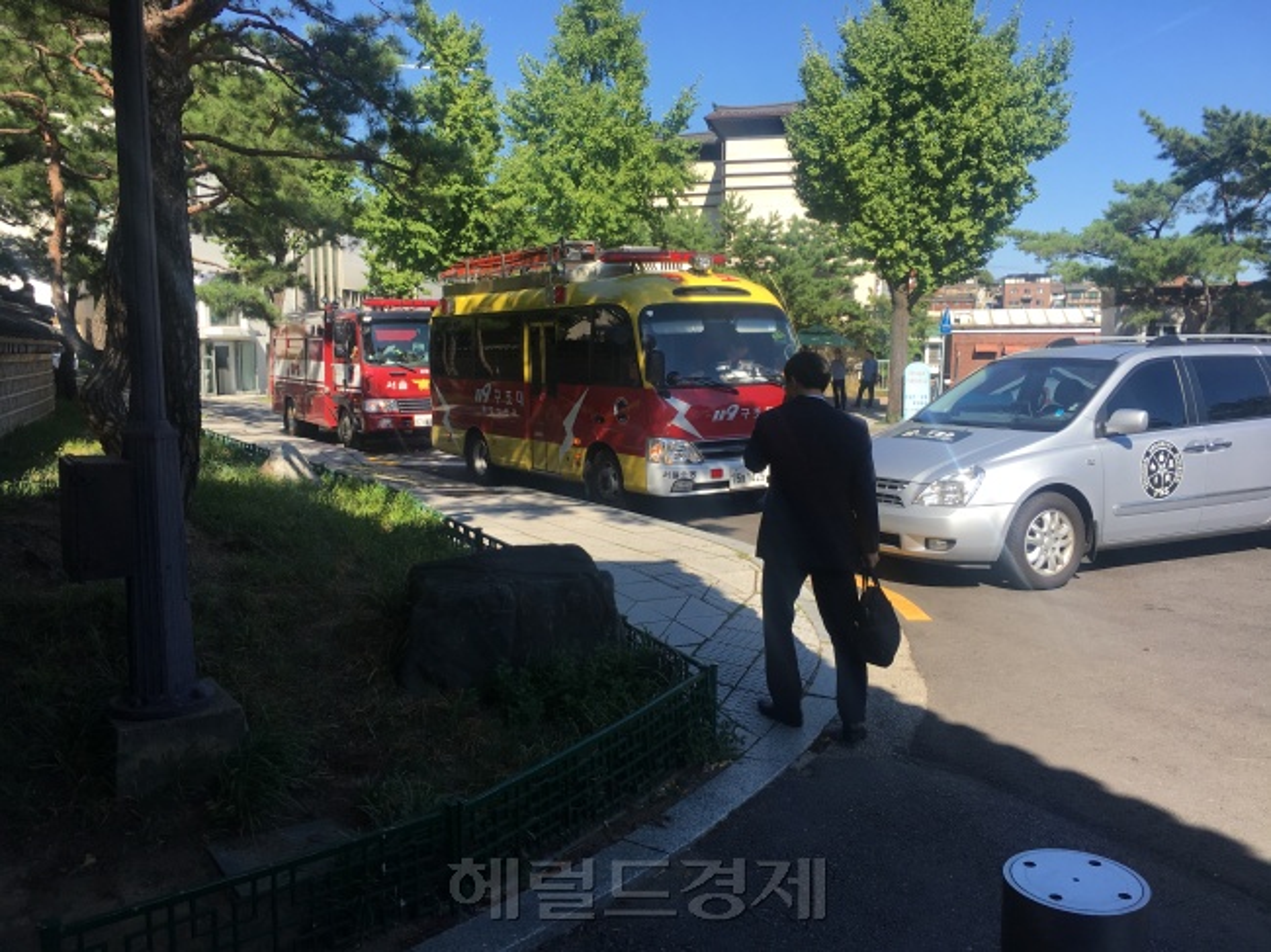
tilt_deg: -6.0
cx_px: 636
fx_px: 1064
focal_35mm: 29
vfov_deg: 48.2
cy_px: 476
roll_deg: +0.5
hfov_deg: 61.7
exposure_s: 1/905
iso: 25
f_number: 2.2
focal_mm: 4.15
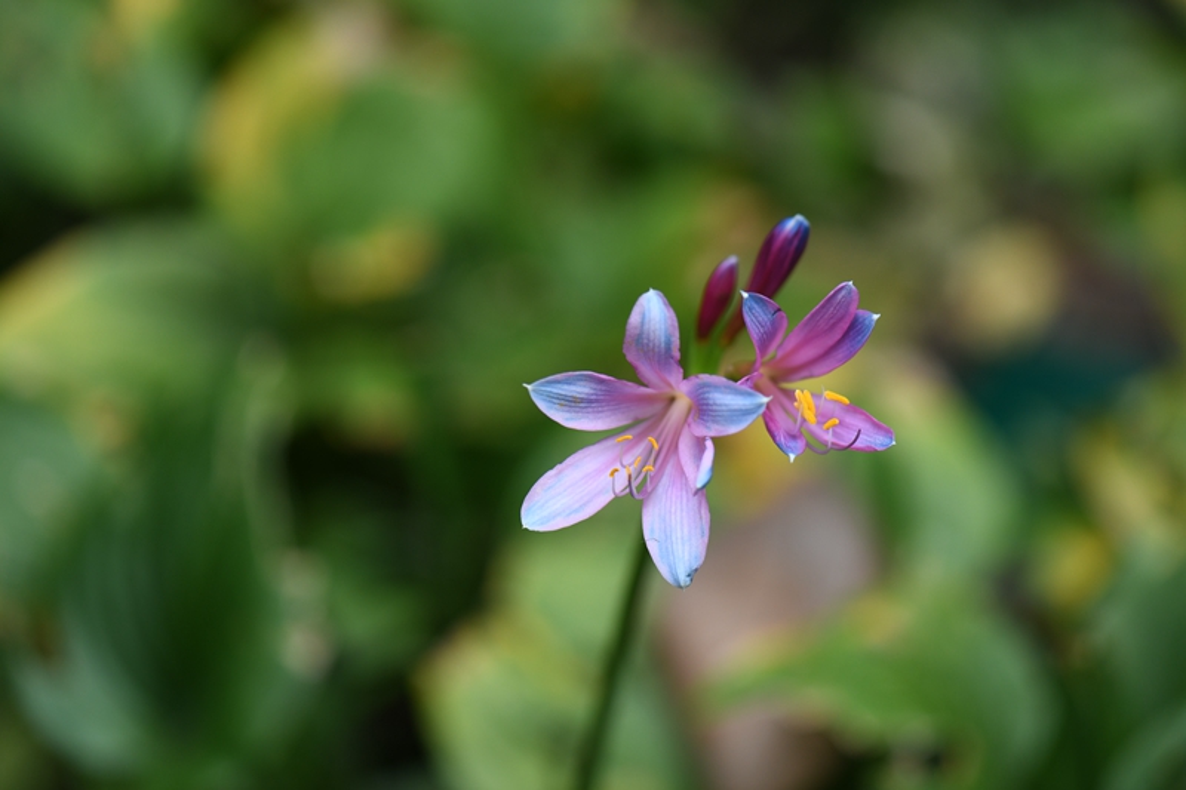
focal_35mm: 105
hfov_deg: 19.5
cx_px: 593
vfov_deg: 13.0
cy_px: 395
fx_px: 3458
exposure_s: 1/200
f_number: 4
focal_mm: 105
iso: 500
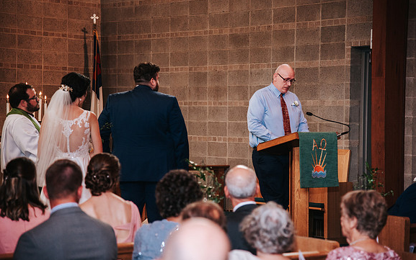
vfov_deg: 12.8
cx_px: 208
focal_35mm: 102
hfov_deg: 20.4
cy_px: 125
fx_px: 1157
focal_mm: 98
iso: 1000
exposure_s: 1/200
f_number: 4
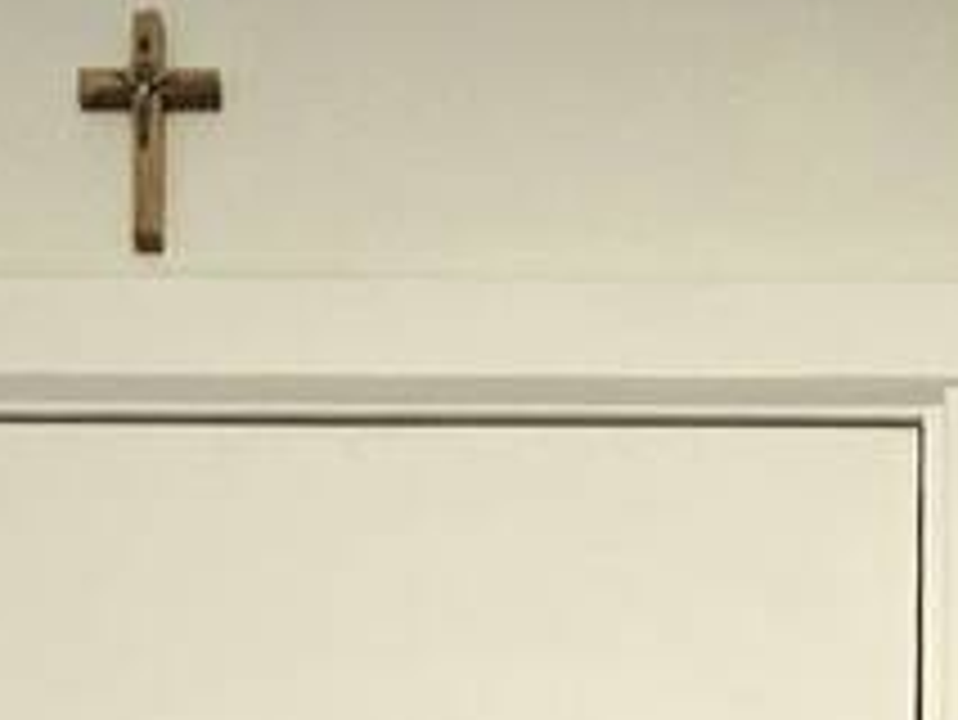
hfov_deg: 22.0
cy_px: 2282
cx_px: 729
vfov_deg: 10.5
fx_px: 2437
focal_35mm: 88
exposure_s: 1/101
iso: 160
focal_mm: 2.2
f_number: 2.2
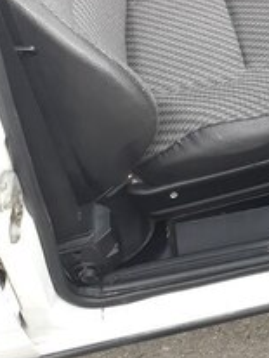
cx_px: 271
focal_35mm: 65
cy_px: -66
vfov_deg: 26.6
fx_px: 672
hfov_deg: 21.8
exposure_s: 1/100
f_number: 1.9
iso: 64
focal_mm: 3.6
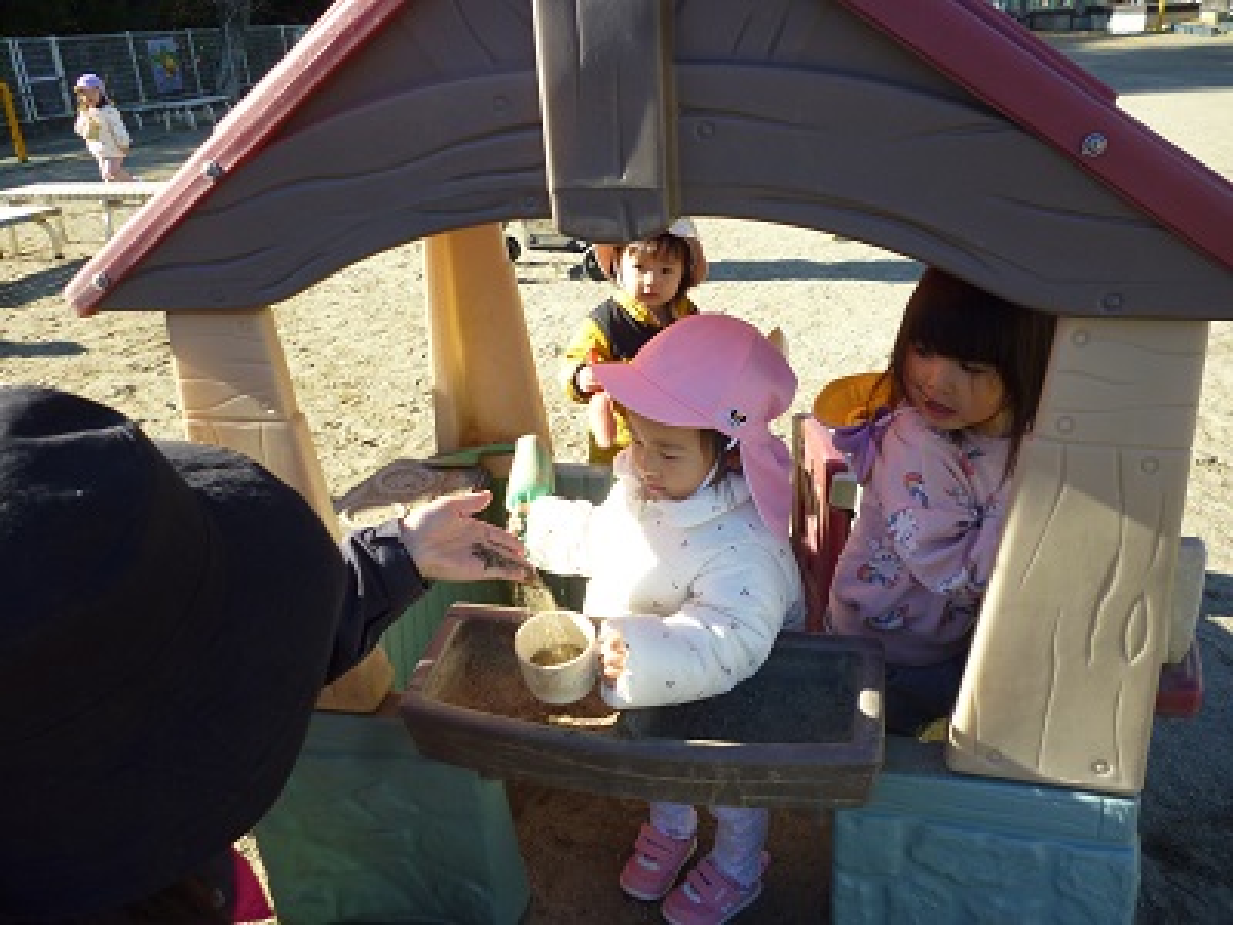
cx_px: 616
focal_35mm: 28
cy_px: 462
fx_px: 997
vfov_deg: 49.7
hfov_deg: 63.4
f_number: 3.1
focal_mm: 5
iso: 100
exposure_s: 1/250
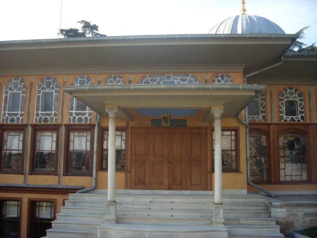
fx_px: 348
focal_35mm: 38
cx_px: 158
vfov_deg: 37.7
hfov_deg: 49.0
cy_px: 119
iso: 80
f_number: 3
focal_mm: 6.3
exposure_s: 1/350
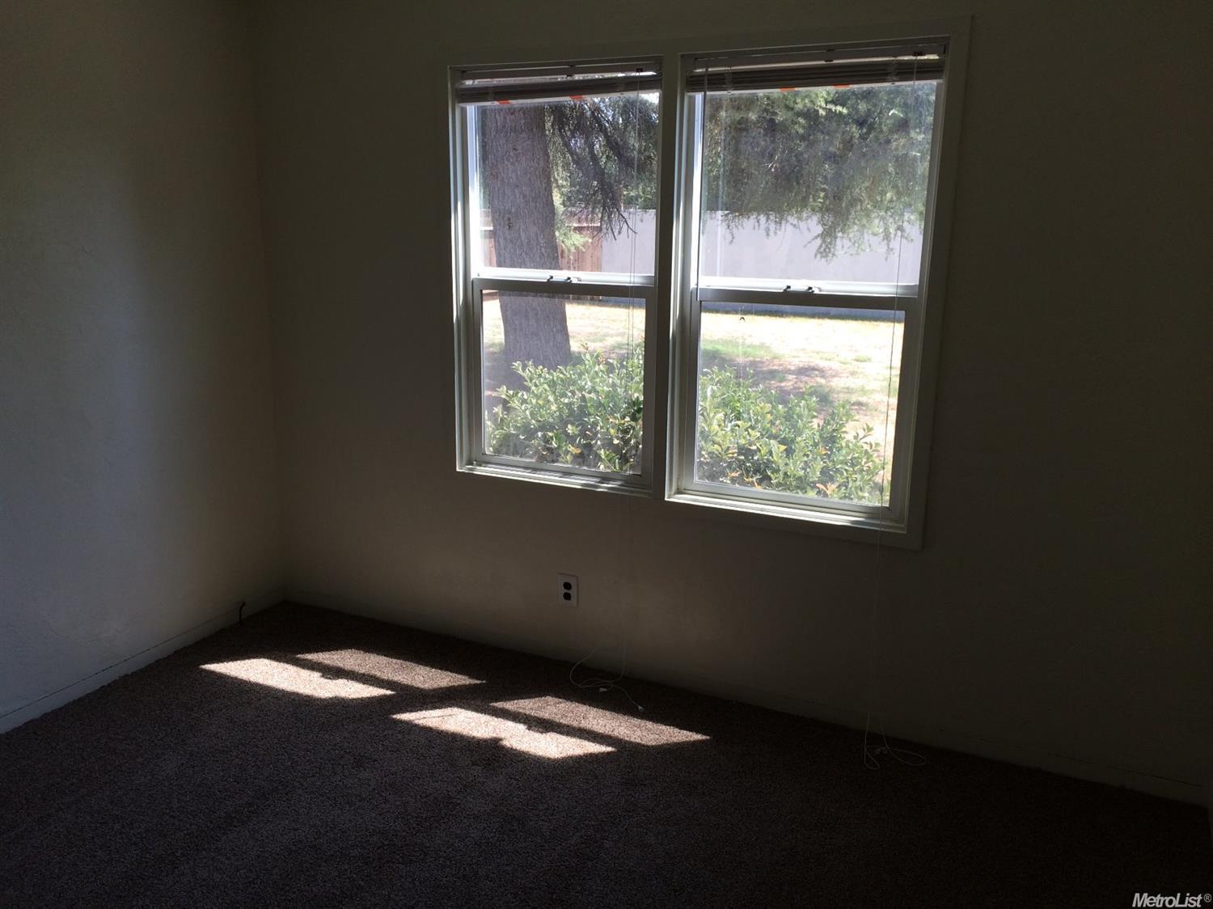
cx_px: 606
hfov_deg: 61.7
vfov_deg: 48.2
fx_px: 1016
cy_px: 454
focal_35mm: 29
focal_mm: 4.15
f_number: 2.2
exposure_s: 1/190
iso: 32
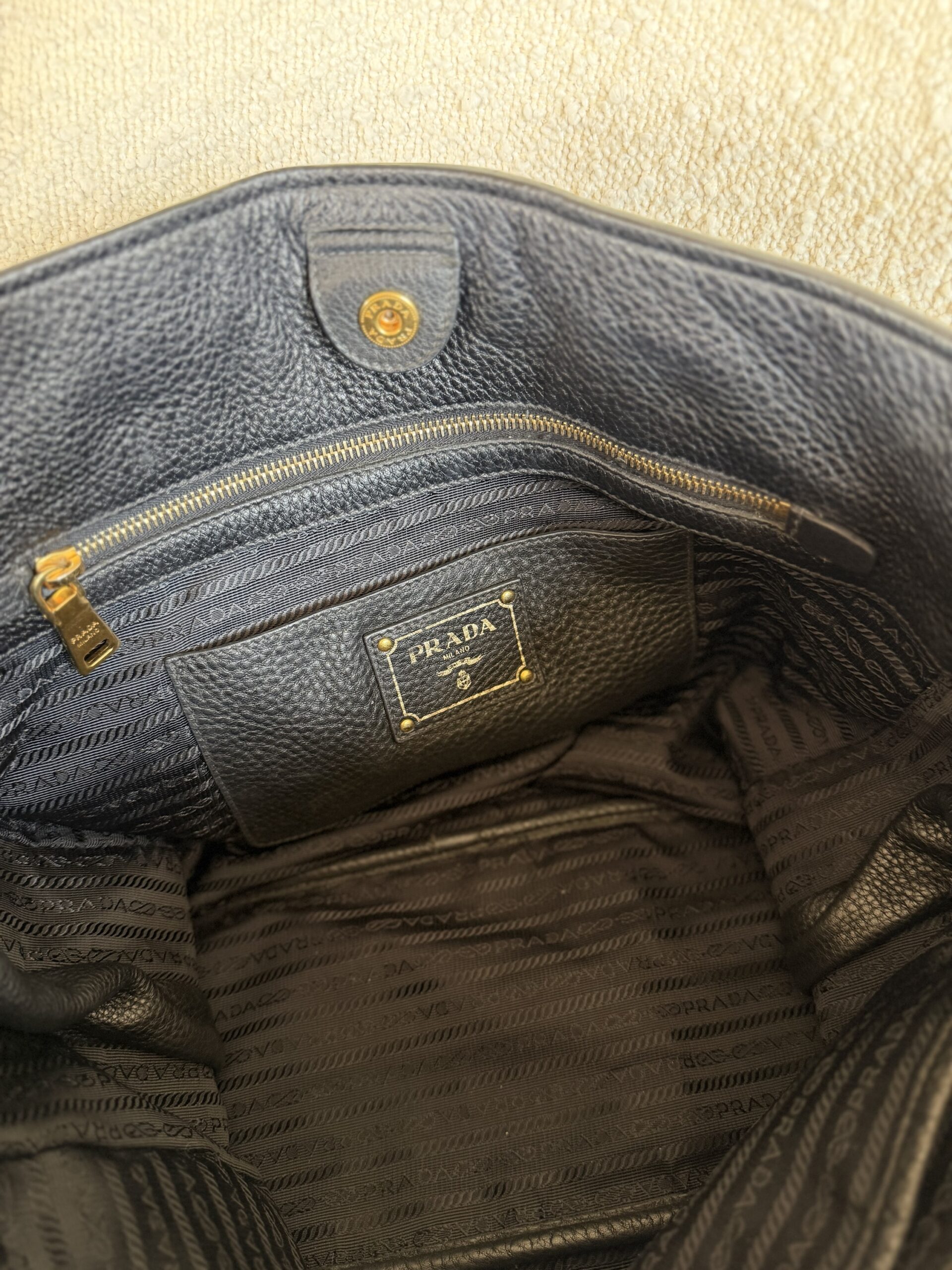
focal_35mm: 24
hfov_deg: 56.8
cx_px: 476
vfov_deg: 71.6
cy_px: 635
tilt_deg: -58.8
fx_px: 880
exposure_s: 1/60
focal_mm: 6.76
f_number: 1.78
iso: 320
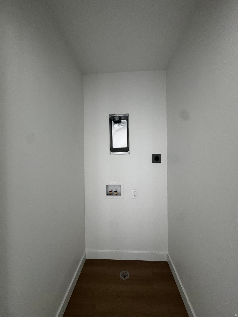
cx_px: 119
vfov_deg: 102.1
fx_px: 128
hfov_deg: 85.7
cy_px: 158
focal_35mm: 14
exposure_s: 1/60
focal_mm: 2.22
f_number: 2.2
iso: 400
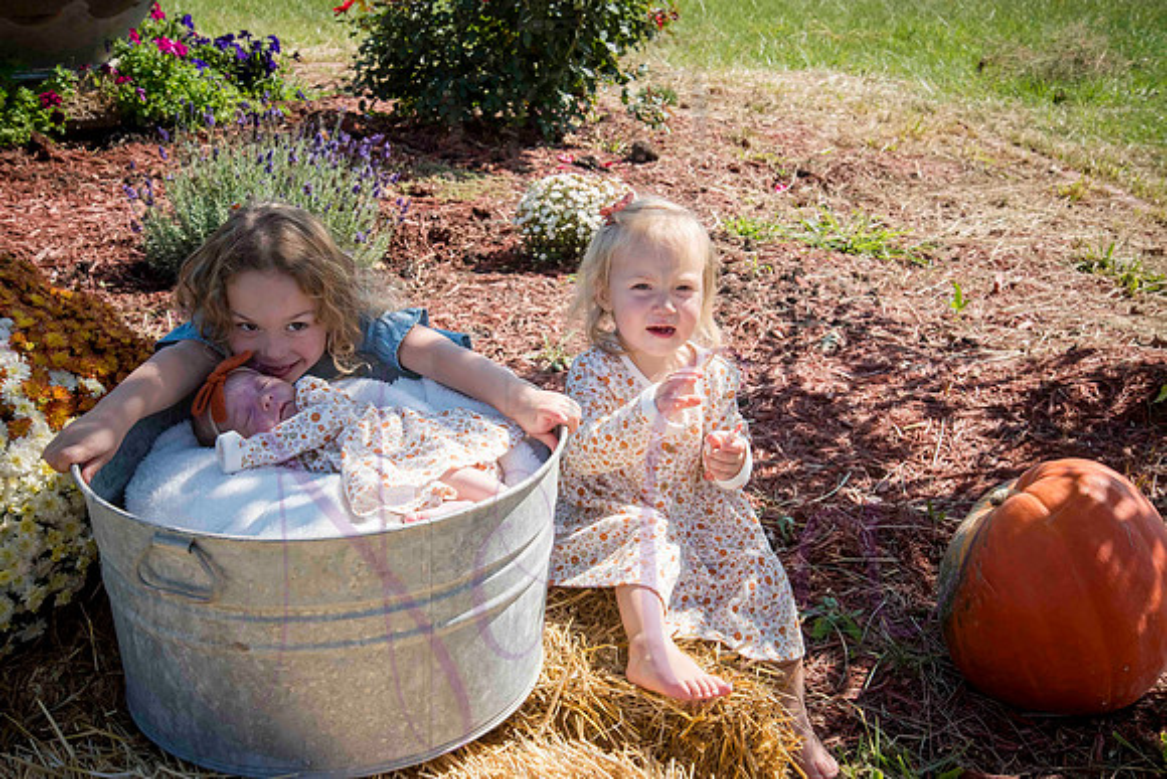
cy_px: 390
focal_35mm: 52
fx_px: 1686
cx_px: 584
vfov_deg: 26.0
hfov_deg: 38.2
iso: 400
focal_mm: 52
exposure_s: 1/320
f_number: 11
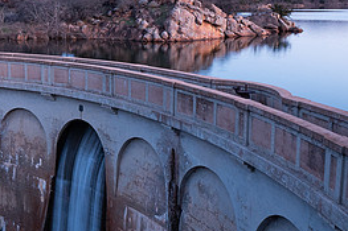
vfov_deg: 24.5
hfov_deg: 35.7
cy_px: 87
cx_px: 102
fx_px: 531
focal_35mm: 55
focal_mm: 12
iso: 400
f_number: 5.6
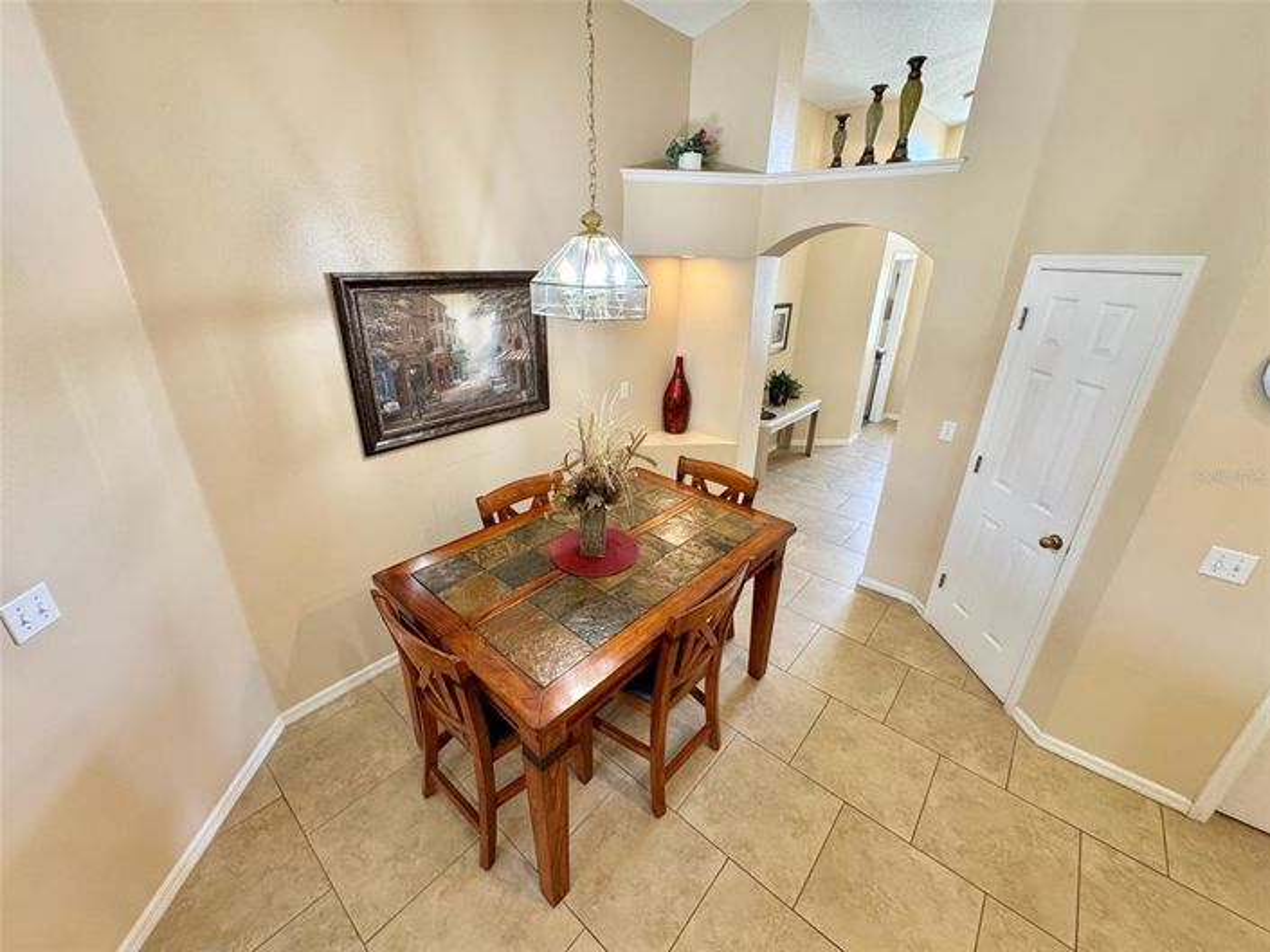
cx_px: 635
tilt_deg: -23.6
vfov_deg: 85.6
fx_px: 513
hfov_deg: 102.1
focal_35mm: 14
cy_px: 476
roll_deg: -1.1
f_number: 2.2
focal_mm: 2.22
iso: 250
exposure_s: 1/60
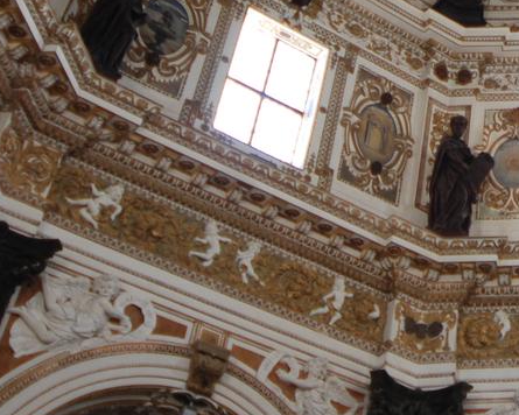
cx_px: 690
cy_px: -151
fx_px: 1121
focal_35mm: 73
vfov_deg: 19.1
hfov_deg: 22.9
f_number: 4.5
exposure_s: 1/10
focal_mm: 12
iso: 100
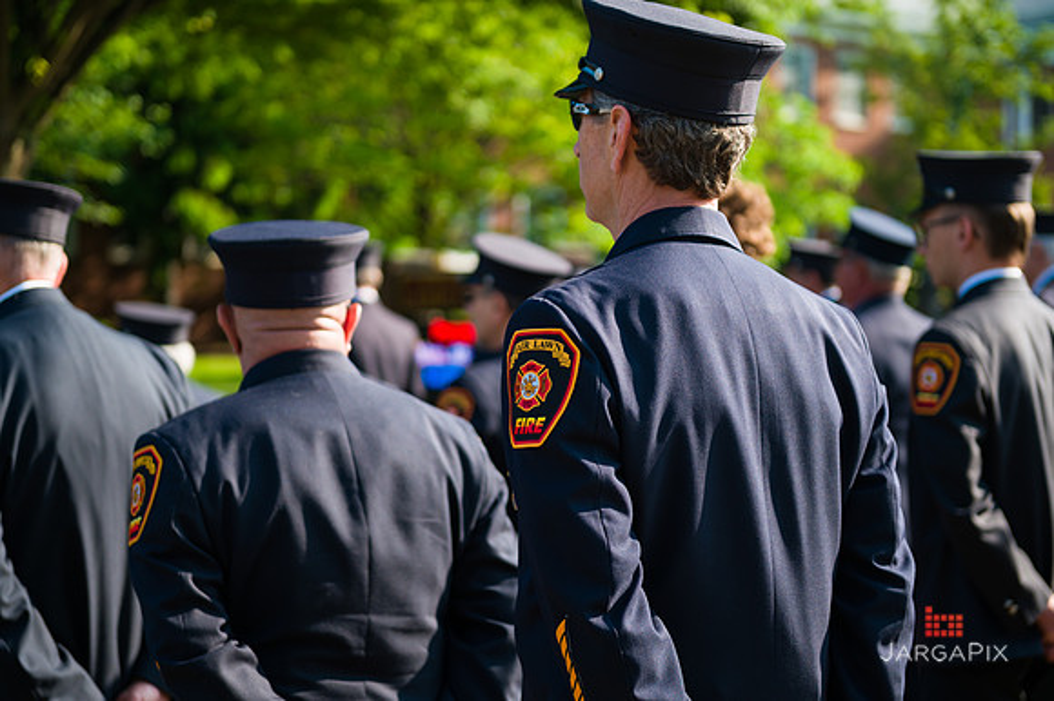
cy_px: 350
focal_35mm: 70
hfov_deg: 28.9
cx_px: 527
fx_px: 2048
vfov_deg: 19.4
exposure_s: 1/1000
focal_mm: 70
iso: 200
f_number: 3.2
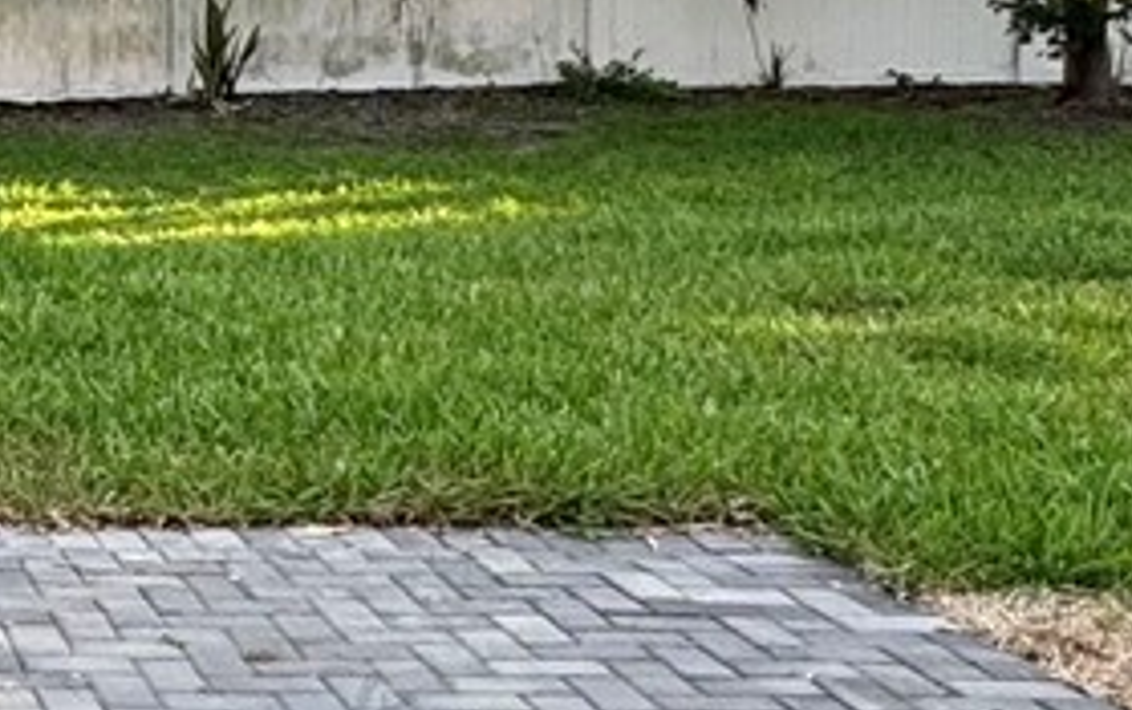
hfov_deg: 20.2
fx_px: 2625
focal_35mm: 85
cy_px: 183
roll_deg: +0.8
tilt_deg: -5.1
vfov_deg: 15.3
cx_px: -653
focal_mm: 2.22
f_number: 2.2
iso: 40
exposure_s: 1/149
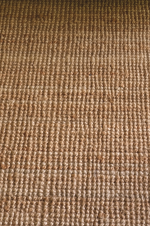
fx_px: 431
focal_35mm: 69
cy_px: -31
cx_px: 117
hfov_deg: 19.5
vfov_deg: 26.6
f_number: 2.8
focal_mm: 18
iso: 160
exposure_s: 1/38
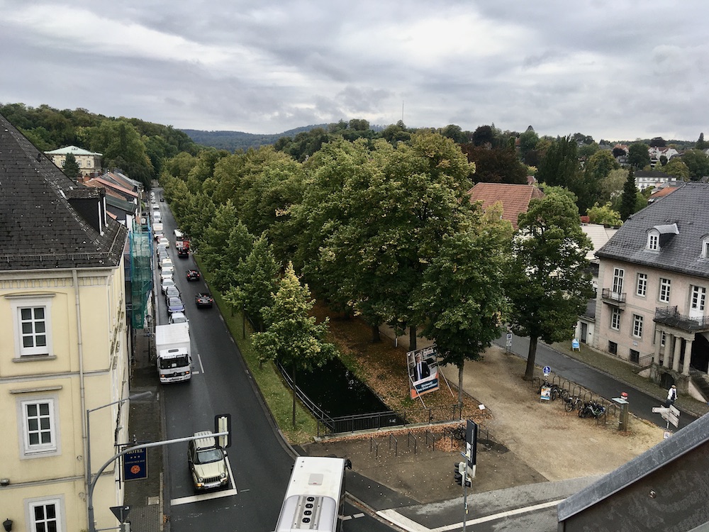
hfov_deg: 61.7
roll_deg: -0.5
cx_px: 354
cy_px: 266
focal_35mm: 29
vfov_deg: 48.2
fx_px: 594
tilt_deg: -8.3
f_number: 2.2
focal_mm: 4.15
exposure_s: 1/668
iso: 25
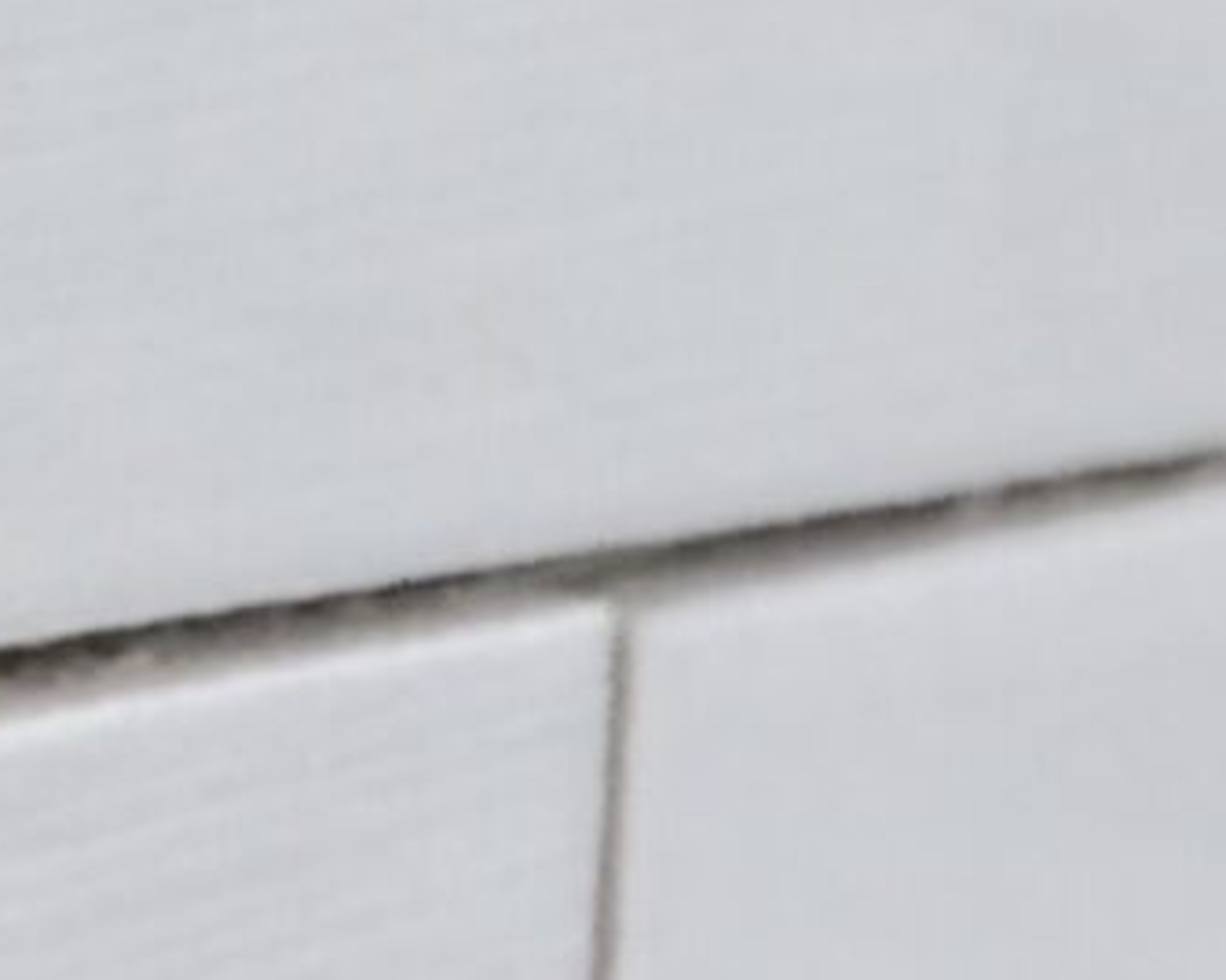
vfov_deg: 3.6
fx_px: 15421
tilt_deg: -13.0
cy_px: 578
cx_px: -285
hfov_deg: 4.5
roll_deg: -2.9
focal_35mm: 425
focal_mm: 6.6
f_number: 2.8
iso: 100
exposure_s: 1/60
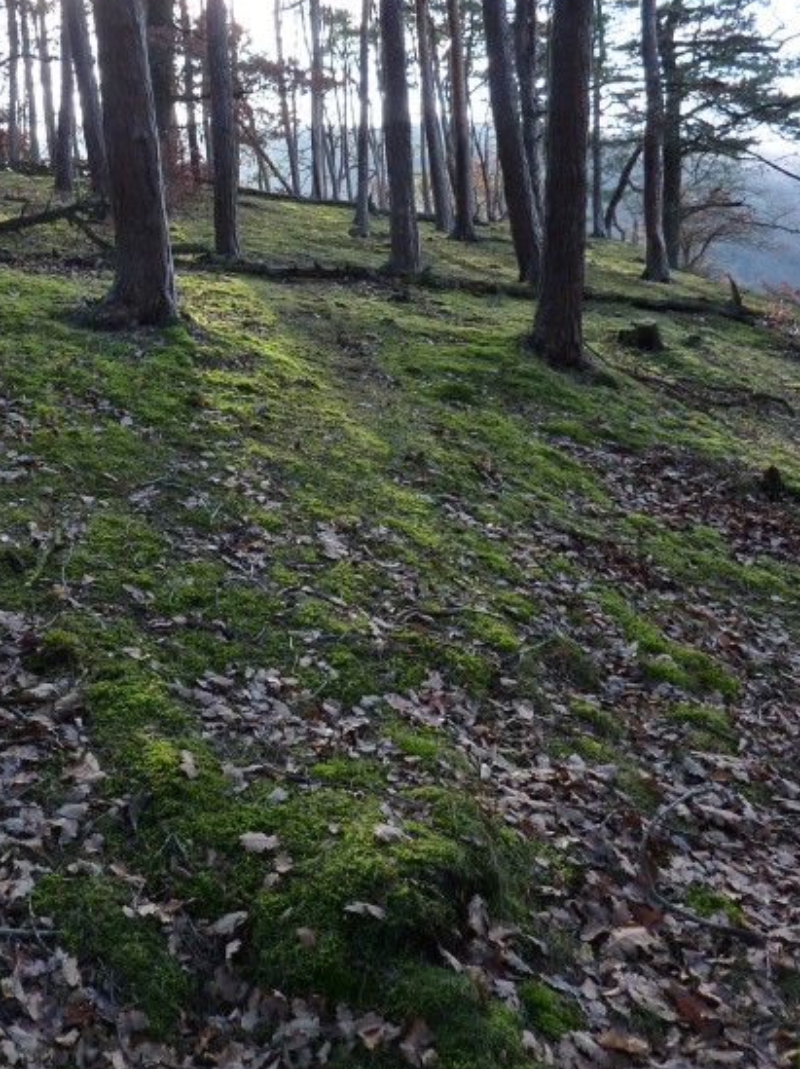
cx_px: 251
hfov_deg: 40.0
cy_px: 376
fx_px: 1080
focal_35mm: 35
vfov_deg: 51.9
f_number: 3.3
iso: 125
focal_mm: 4.1
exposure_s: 1/80
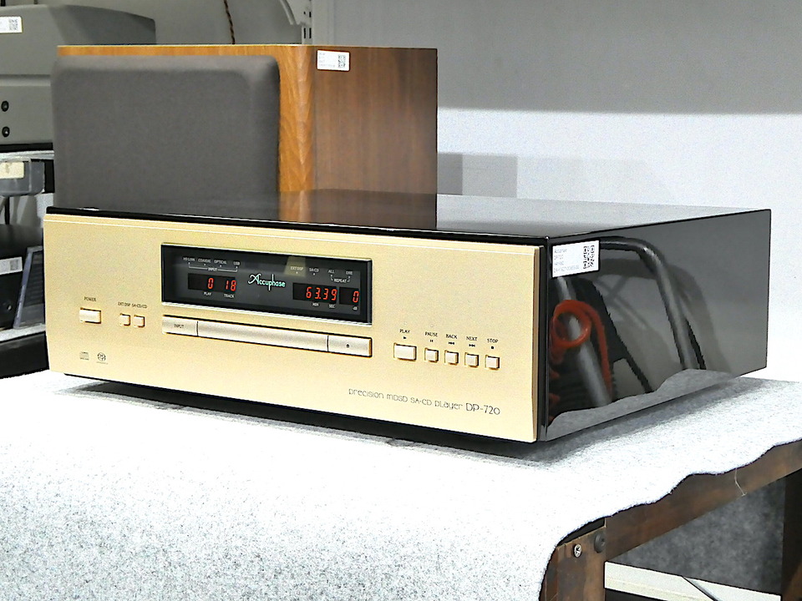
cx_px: 401
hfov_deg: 31.7
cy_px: 300
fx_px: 1413
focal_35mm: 61
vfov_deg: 24.0
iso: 1600
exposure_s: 1/30
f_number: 6.3
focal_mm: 10.9
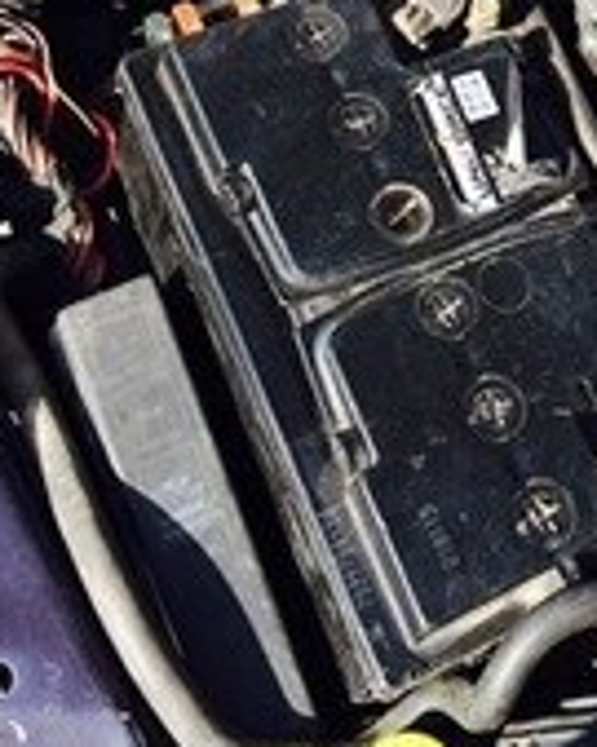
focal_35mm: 83
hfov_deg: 17.8
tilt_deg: -51.9
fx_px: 1835
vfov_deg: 21.3
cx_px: 659
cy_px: -159
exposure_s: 1/483
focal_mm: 4.15
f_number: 2.2
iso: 32
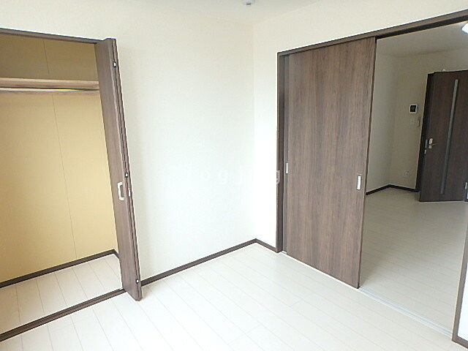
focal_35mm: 21
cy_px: 176
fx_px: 284
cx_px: 234
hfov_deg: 79.0
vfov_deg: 63.4
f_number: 3.5
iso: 200
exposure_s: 1/60
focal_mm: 3.7
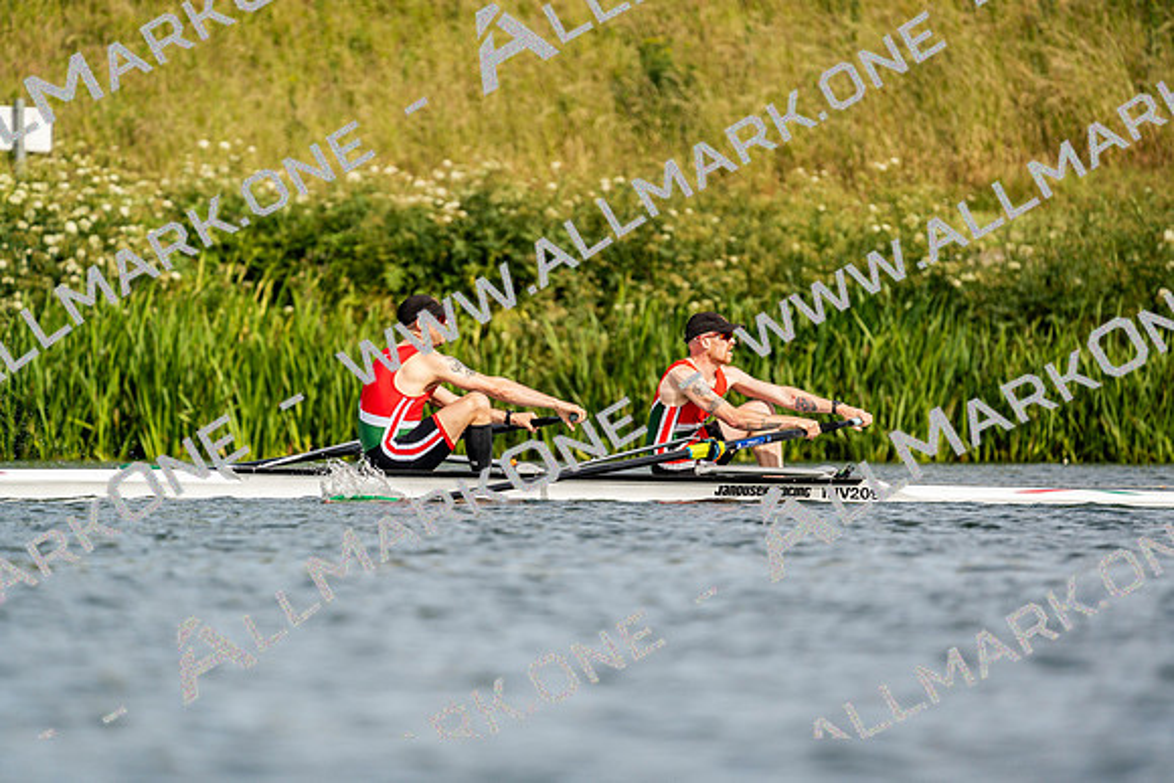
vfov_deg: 2.3
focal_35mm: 600
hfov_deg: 3.4
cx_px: 587
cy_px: 392
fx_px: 19570
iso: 250
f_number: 6.3
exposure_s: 1/2000
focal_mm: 600
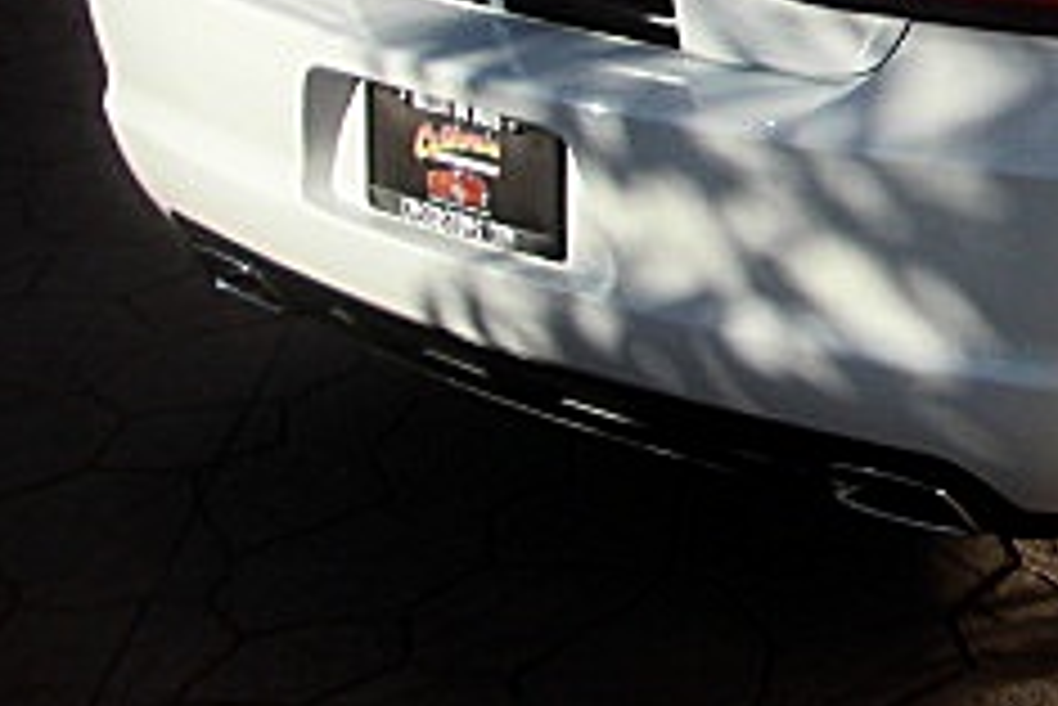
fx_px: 2999
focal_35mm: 102
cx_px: 1427
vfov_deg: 13.0
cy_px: -180
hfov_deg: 18.4
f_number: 7.9
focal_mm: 6.3
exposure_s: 1/125
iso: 50
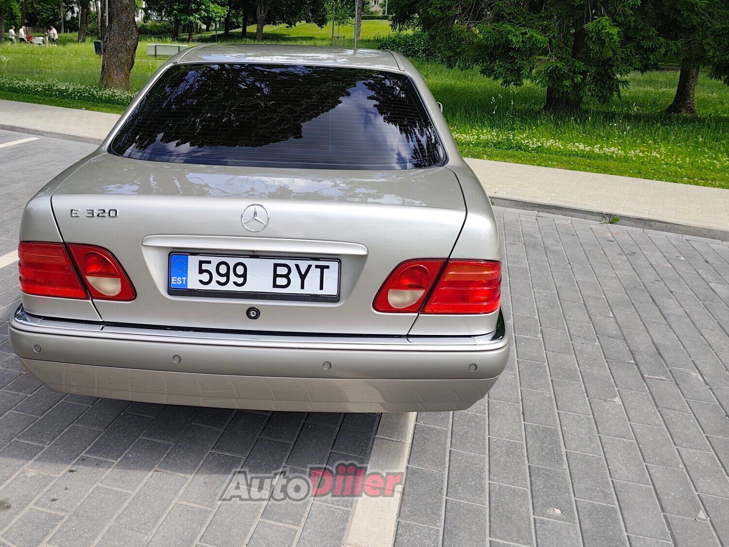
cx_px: 311
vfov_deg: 46.3
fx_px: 632
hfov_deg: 59.7
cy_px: 196
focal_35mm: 30
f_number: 1.65
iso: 50
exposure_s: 1/429
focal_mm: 6.19
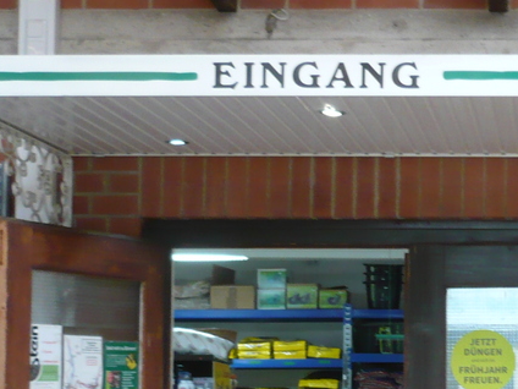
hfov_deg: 18.9
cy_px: 371
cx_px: 522
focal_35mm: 101
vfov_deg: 14.5
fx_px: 1511
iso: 200
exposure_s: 1/20
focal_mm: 5.8
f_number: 2.8
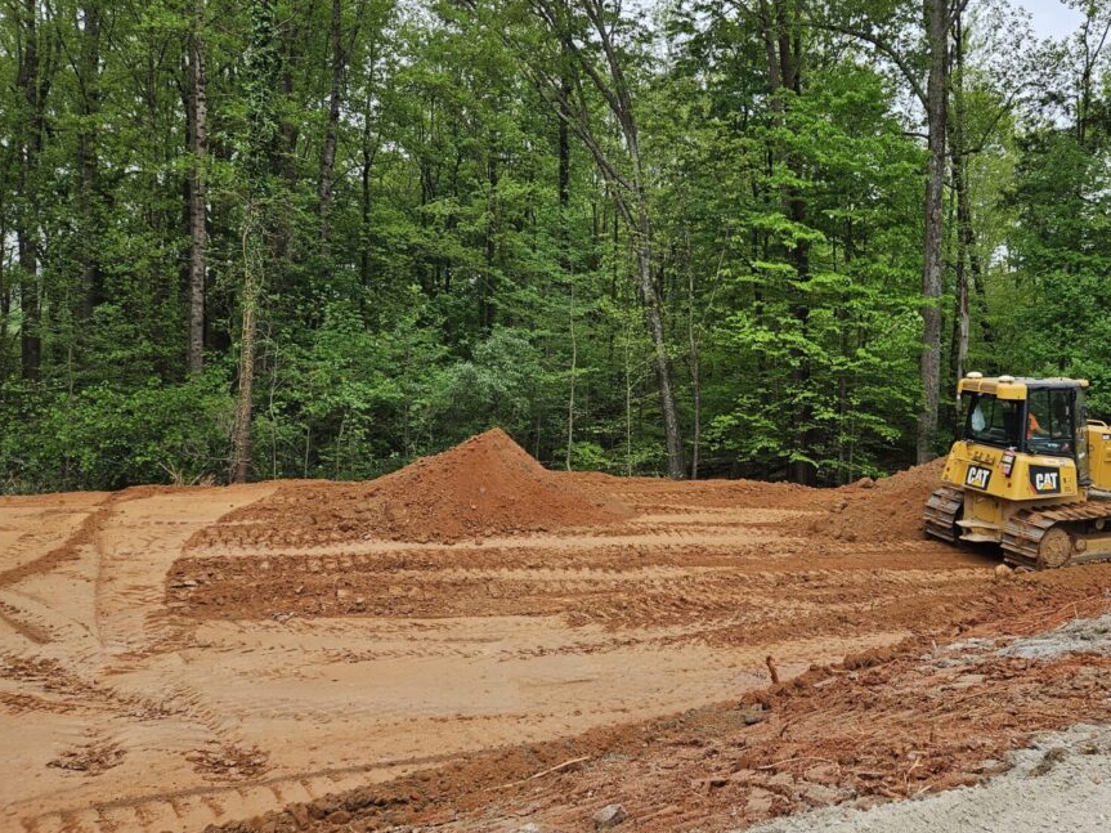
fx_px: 1027
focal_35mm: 32
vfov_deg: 44.1
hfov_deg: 55.7
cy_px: 402
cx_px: 736
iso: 32
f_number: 1.8
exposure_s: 1/557
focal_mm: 5.4
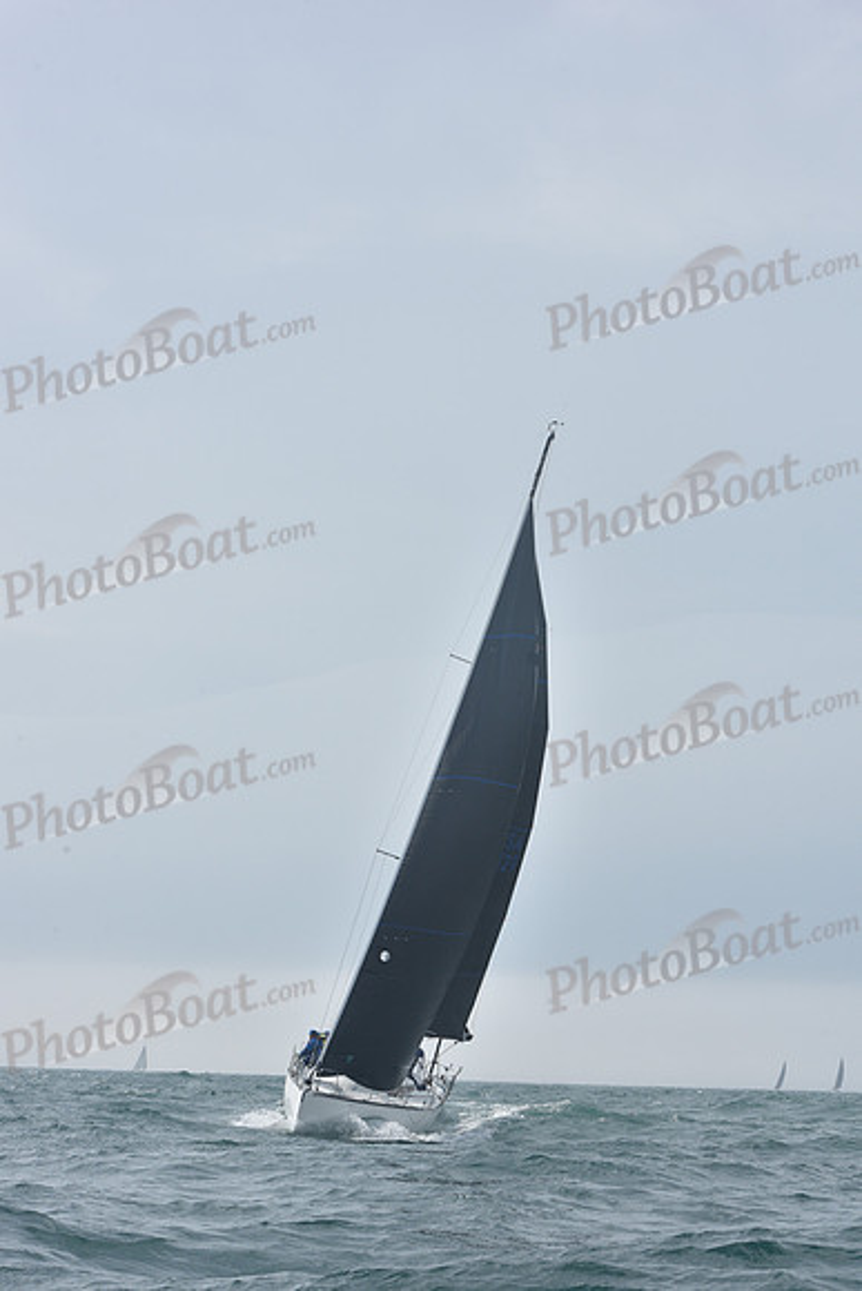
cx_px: 431
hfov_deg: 19.5
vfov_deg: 28.8
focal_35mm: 70
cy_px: 646
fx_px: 2512
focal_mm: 70
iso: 320
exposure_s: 1/800
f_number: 13
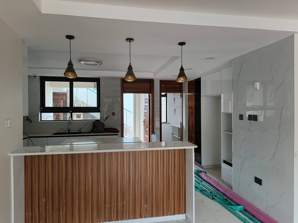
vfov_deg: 58.9
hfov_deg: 73.9
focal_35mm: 23
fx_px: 198
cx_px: 149
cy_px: 112
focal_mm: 5.56
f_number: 1.8
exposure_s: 1/100
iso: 250
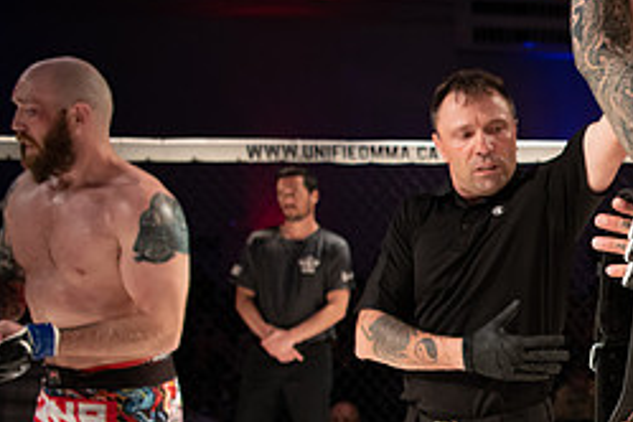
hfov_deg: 30.9
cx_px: 732
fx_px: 985
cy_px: 332
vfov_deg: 23.9
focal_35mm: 56
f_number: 2.8
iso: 1100
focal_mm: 24
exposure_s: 1/1000
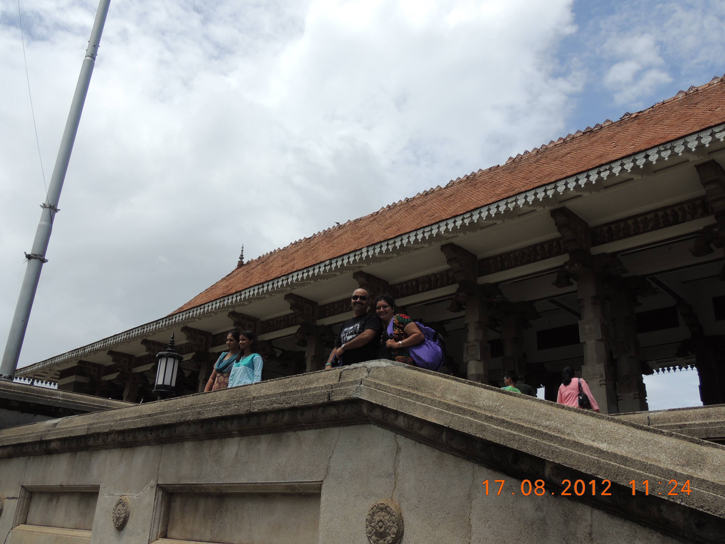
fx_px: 628
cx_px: 362
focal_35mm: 30
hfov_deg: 60.0
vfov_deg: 46.8
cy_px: 272
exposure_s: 1/800
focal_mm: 5.3
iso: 100
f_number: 4.9
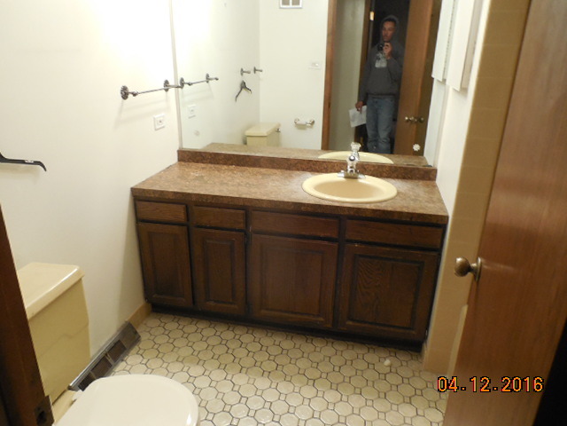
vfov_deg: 54.9
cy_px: 213
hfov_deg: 69.4
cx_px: 284
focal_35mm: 25
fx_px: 409
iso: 400
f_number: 3.3
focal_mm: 4.5
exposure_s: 1/15
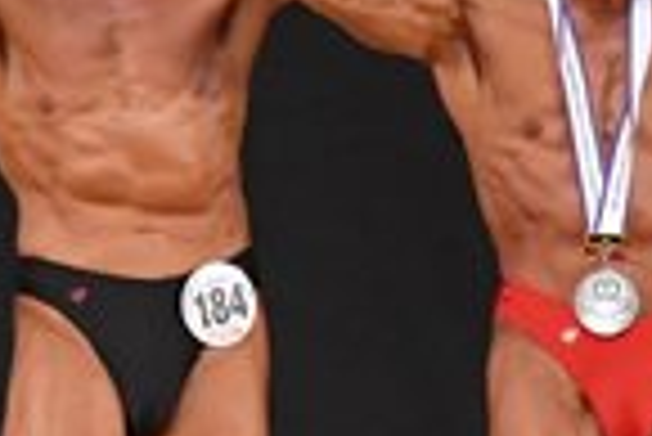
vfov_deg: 1.3
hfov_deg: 1.9
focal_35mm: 1077
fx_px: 19525
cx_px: 987
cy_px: 243
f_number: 5.6
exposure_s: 1/400
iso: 4000
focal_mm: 135
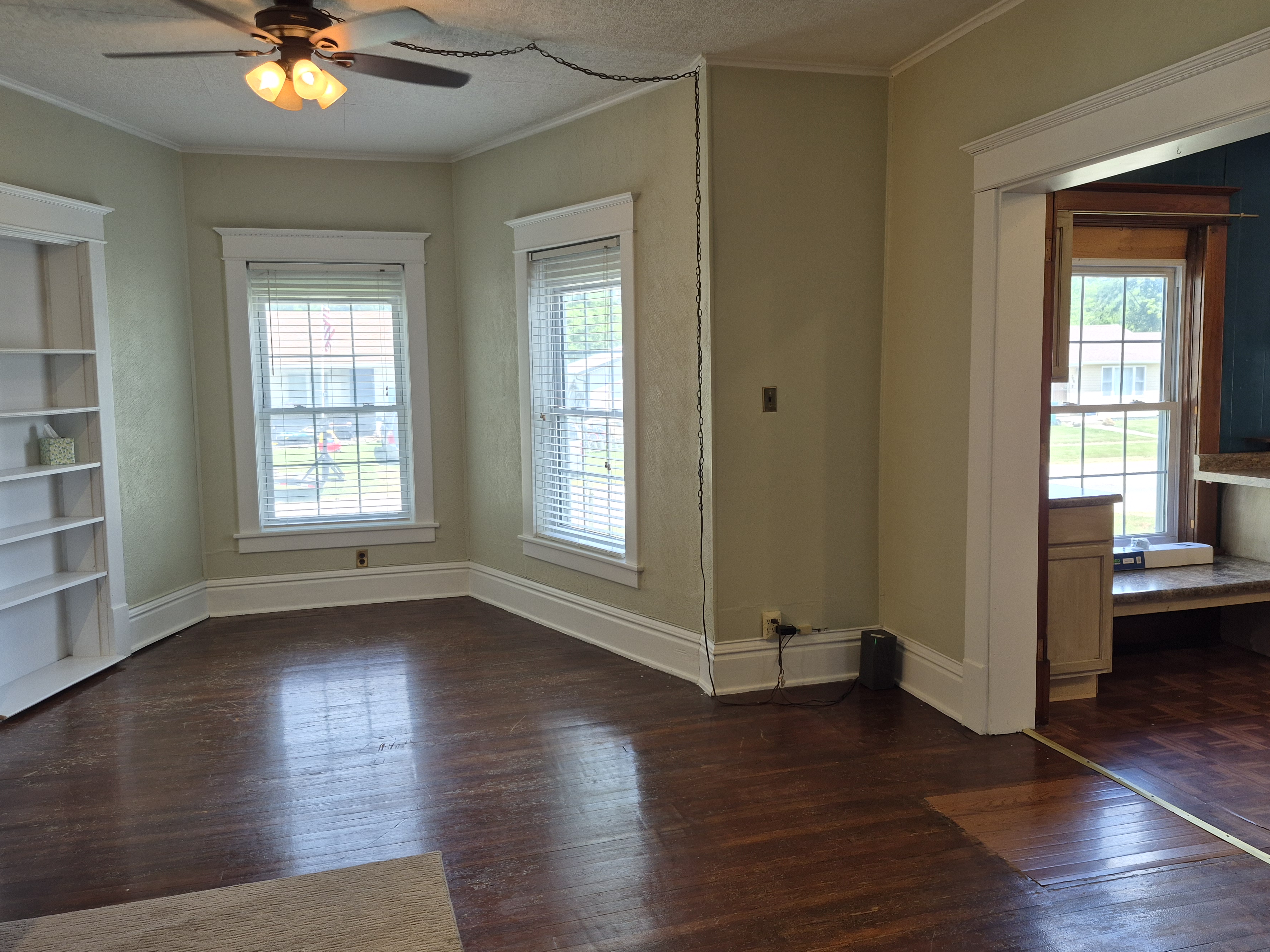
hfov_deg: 67.3
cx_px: 659
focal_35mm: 26
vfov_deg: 53.1
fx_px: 954
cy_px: 460
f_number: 1.8
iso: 64
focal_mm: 5.4
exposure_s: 1/120
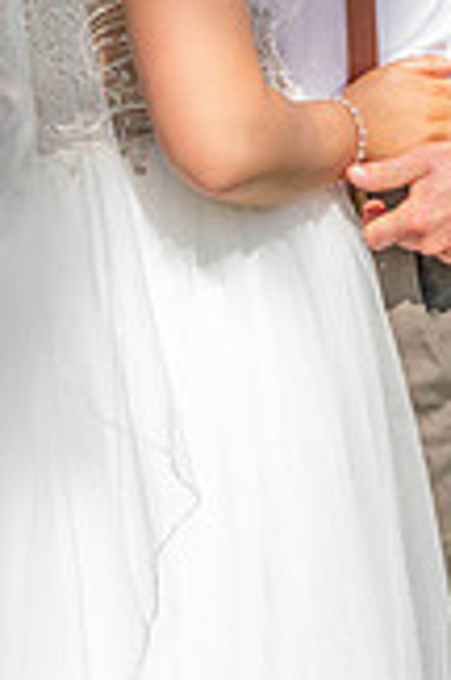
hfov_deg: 3.4
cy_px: 67
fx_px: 7567
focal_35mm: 401
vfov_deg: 5.1
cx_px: 148
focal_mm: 145
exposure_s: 1/500
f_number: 5.6
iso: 200
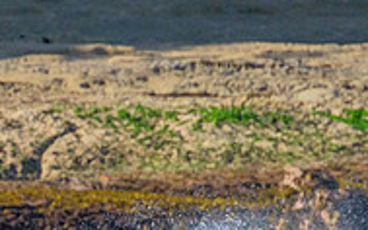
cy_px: 272
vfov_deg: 0.5
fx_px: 25035
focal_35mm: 2497
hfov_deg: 0.8
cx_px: 146
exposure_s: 1/1250
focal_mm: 800
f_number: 11
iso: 2500
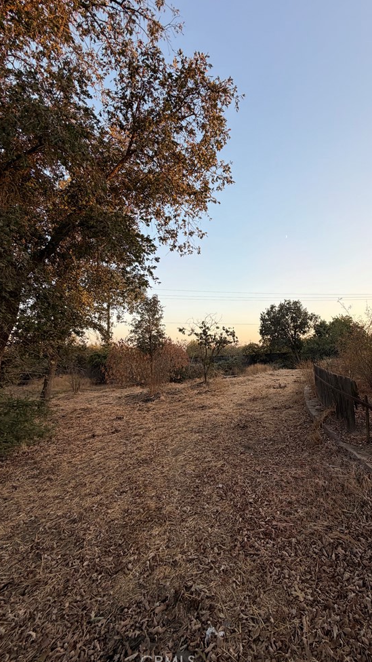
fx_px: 281
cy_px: 324
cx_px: 231
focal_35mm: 16
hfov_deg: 66.1
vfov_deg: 99.4
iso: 40
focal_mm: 2.22
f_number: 2.2
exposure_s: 1/198
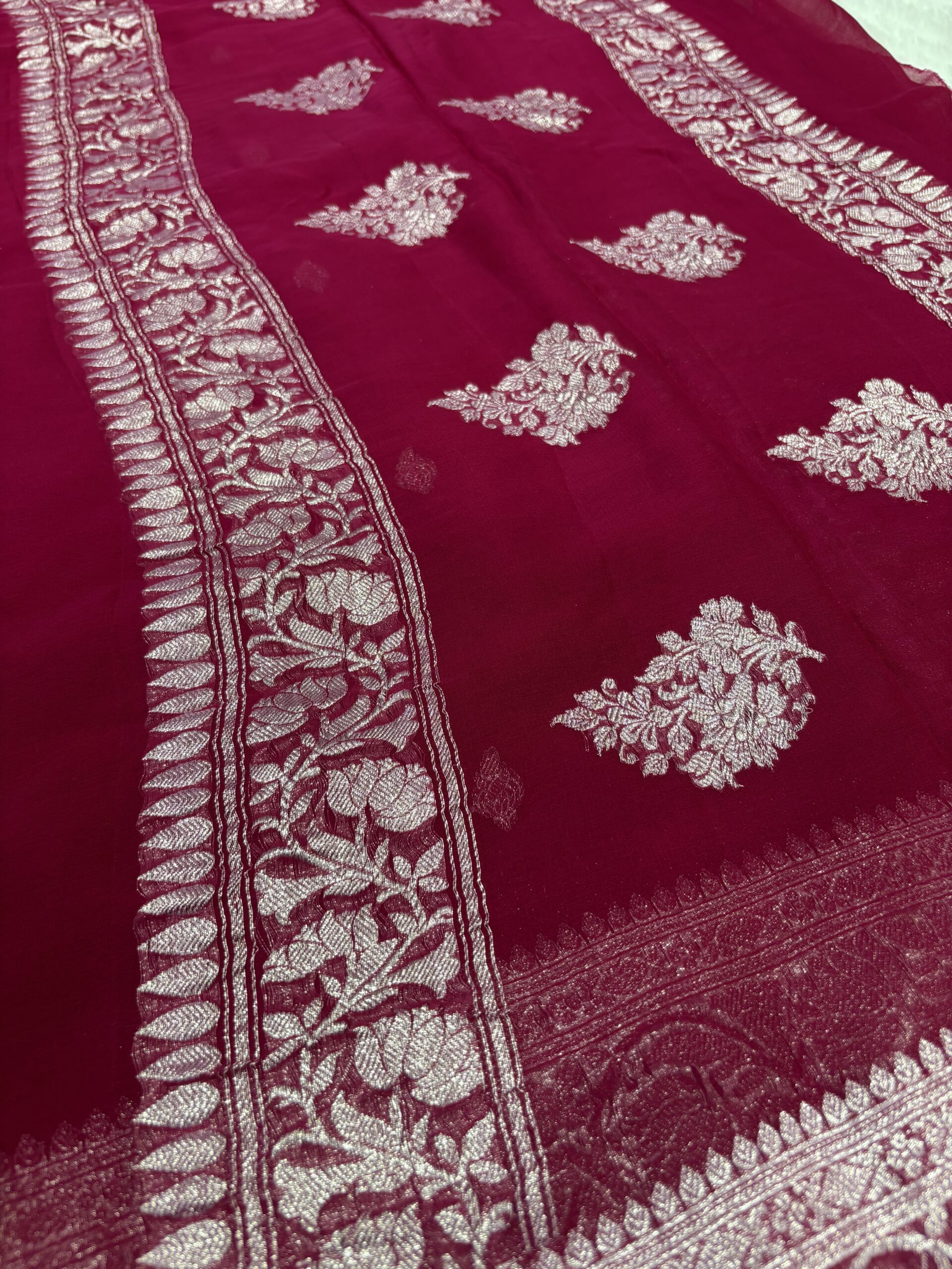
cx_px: 476
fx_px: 953
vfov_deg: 67.3
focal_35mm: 26
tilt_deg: -49.9
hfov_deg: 53.1
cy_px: 634
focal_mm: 5.96
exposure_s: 1/50
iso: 100
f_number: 1.6
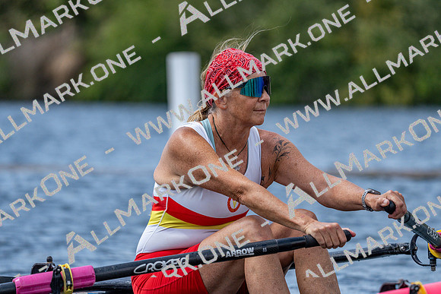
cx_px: 220
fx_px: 4031
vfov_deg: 4.2
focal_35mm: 329
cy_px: 147
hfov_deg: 6.3
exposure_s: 1/2000
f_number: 6.3
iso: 400
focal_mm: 329
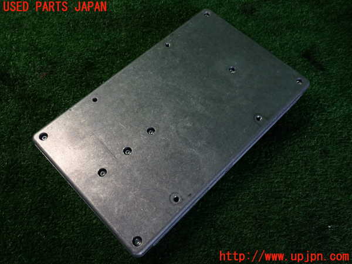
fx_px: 305
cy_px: 132
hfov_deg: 60.0
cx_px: 176
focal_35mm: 30
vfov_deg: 46.8
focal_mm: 5.4
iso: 200
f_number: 2.3
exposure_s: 1/50
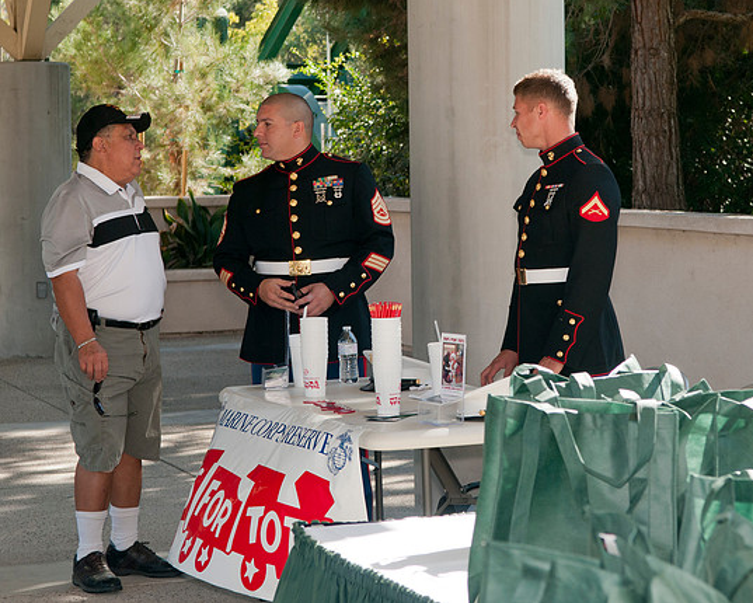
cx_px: 474
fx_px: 2207
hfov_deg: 19.3
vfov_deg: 15.5
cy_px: 252
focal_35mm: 99
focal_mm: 50
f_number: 5.6
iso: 200
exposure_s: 1/125
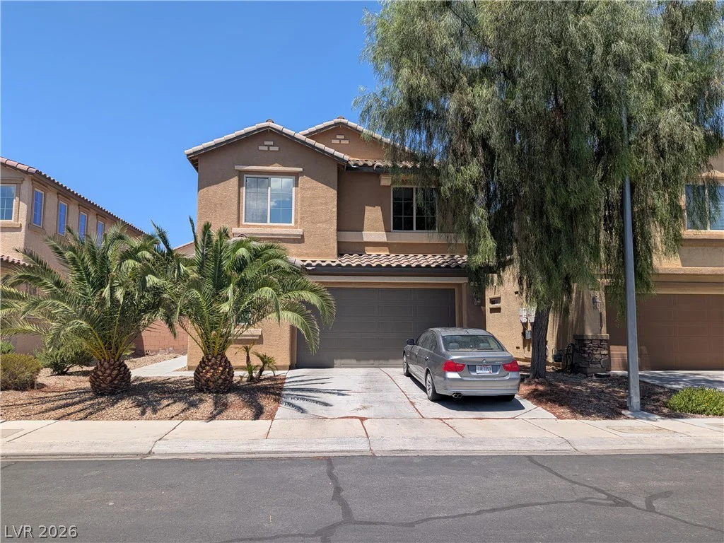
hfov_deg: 71.6
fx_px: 502
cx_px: 362
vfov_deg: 56.8
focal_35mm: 24
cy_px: 272
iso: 28
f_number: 1.7
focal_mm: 4.53
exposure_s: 1/1692
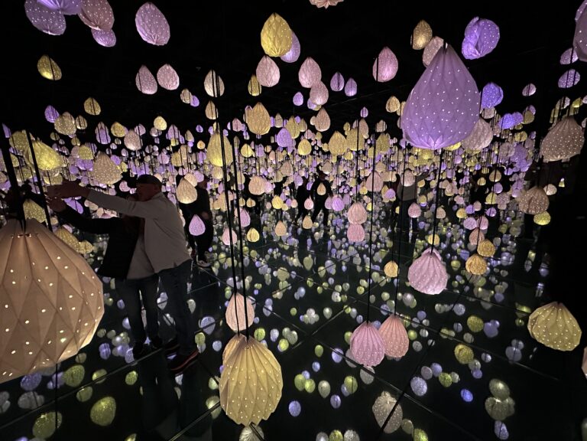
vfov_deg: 85.7
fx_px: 237
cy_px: 220
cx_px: 294
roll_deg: +1.5
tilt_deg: -11.9
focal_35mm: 14
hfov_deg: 102.1
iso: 1250
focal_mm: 2.22
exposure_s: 1/43
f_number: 2.2
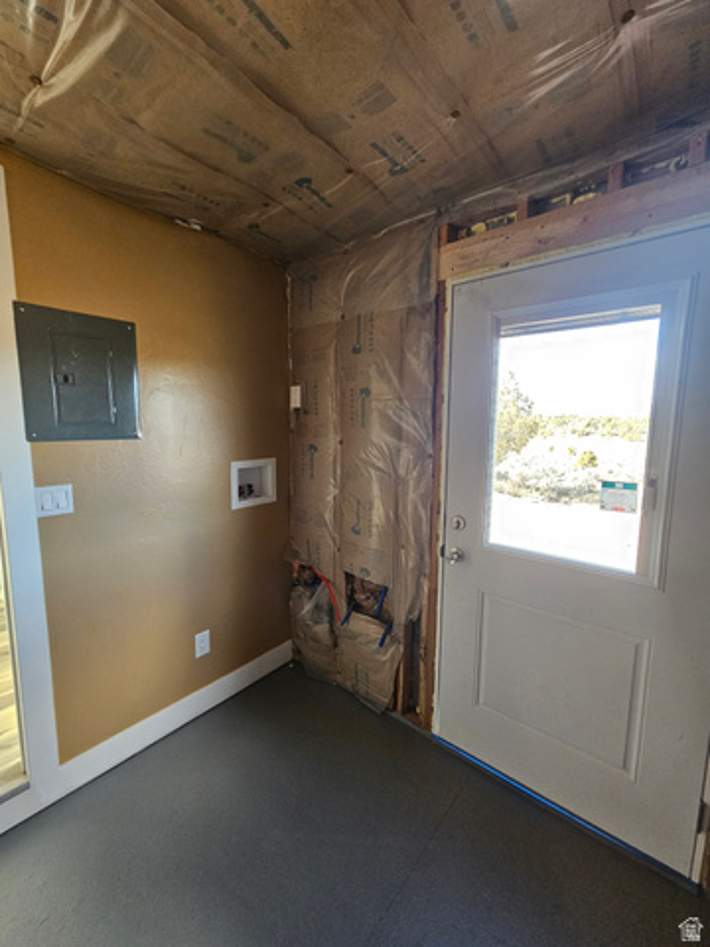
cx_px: 355
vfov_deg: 106.2
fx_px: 356
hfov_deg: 89.9
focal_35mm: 13
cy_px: 474
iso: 320
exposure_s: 1/100
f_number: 2.2
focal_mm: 2.2
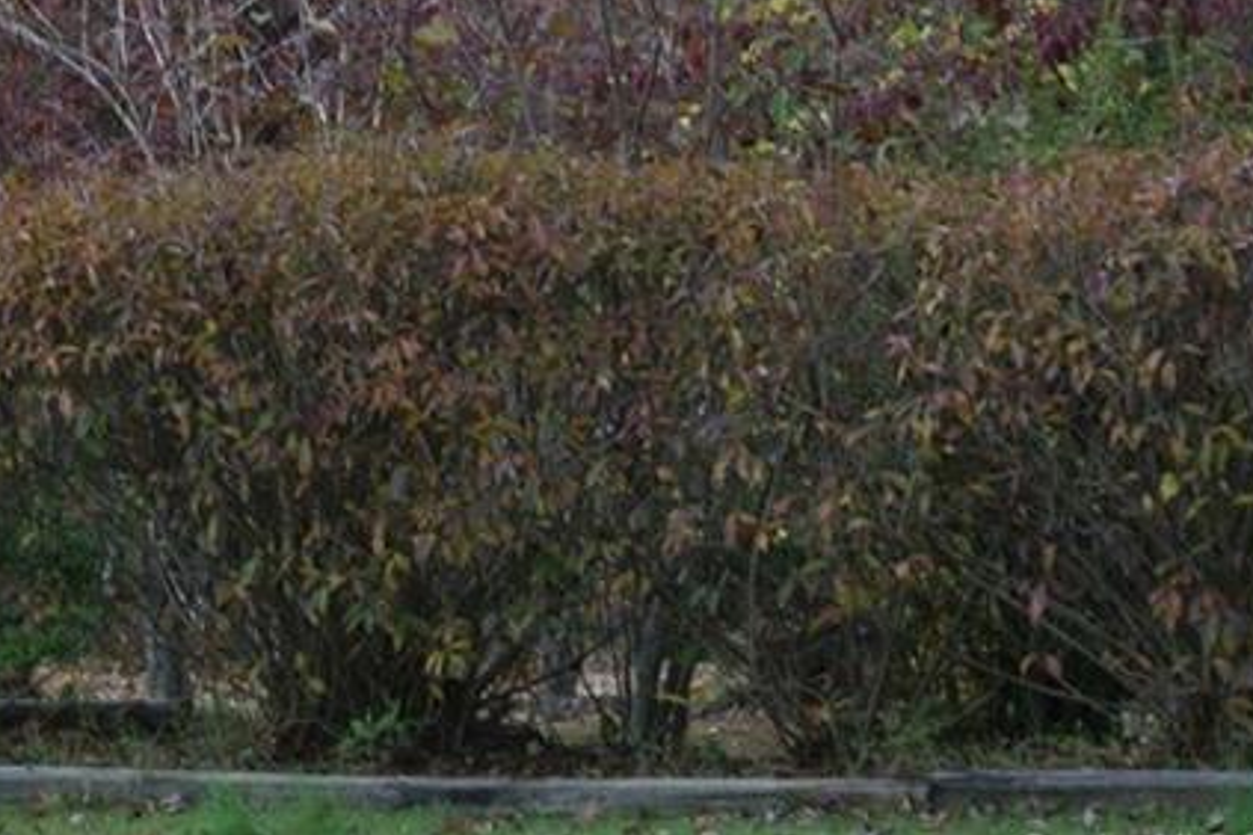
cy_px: -136
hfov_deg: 10.4
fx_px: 6821
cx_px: -175
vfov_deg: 7.0
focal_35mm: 196
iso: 280
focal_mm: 30
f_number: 5.6
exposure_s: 1/60
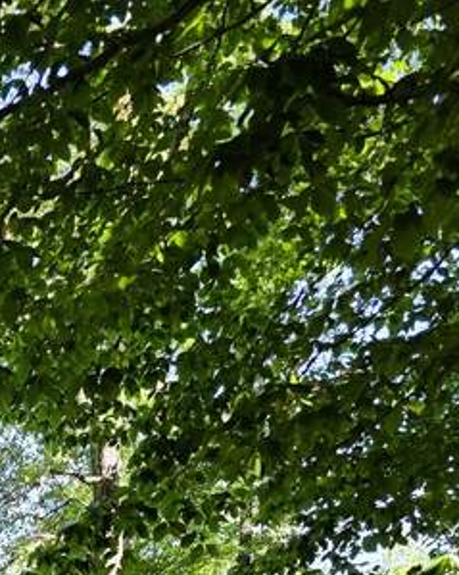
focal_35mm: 96
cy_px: 892
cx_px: -294
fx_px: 1631
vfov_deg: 17.7
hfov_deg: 14.6
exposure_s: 1/359
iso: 50
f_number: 1.7
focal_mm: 6.3
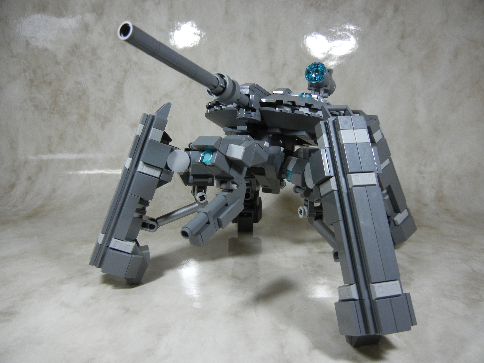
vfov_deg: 46.8
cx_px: 242
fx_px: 419
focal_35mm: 30
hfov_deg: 60.0
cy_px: 182
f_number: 3.5
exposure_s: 1/107
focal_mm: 5.4
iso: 400
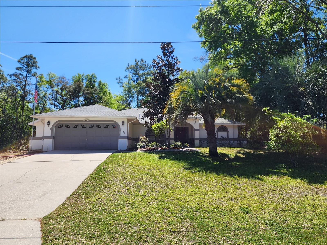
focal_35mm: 23
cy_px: 122
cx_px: 164
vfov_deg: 58.9
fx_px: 217
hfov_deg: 73.9
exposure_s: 1/955
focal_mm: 6.4
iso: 12
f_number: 1.8
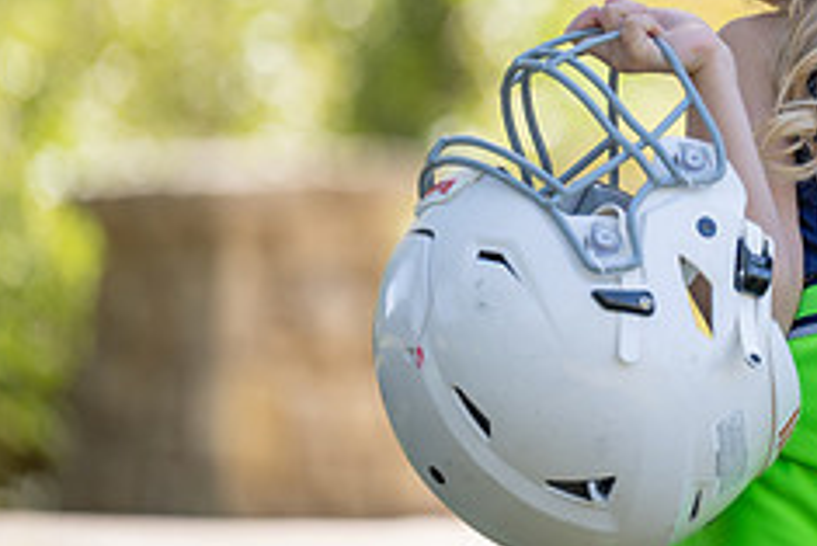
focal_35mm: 420
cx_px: 960
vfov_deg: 3.3
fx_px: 9537
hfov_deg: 4.9
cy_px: 54
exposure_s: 1/400
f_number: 2.8
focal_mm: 170
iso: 100
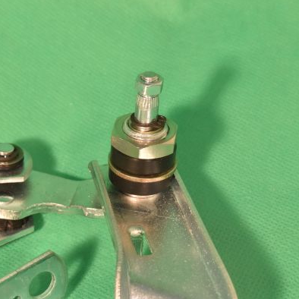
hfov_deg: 16.3
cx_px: 127
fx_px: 1042
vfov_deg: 16.3
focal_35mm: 107
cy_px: 149
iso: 1600
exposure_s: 1/100
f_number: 14
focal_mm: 55
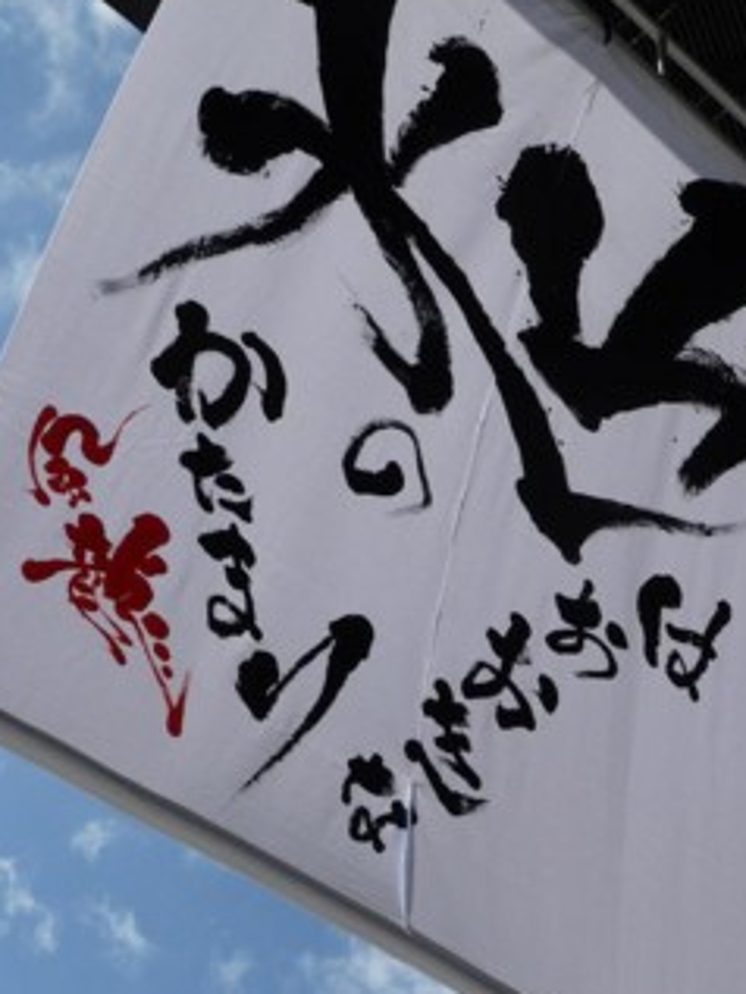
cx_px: 439
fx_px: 2039
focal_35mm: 71
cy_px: 489
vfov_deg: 27.4
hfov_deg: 20.7
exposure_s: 1/1300
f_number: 4.2
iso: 100
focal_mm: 8.5
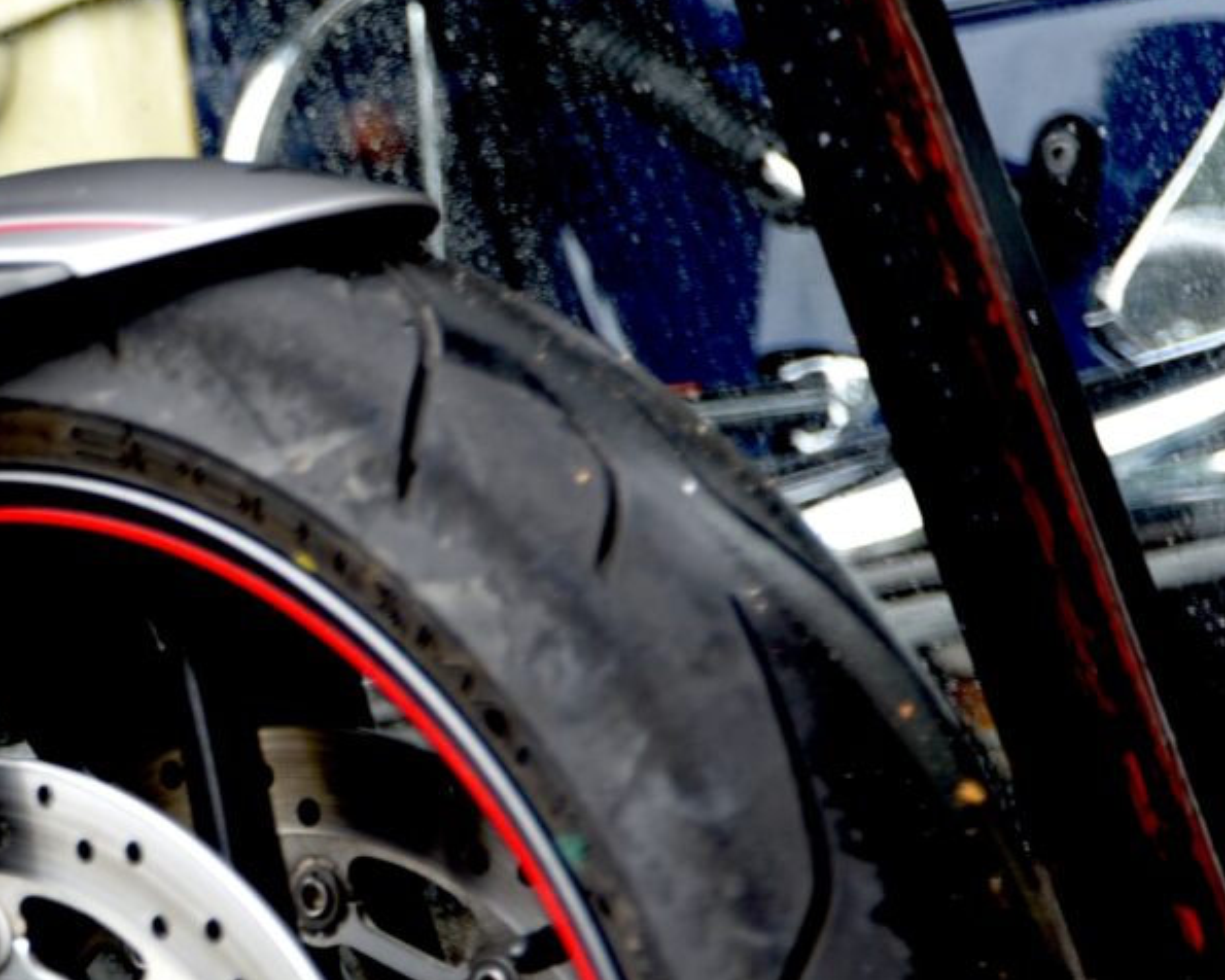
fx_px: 8049
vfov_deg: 7.0
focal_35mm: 222
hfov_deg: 8.3
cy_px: 479
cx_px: -1274
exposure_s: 1/60
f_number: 2.8
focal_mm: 55
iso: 100
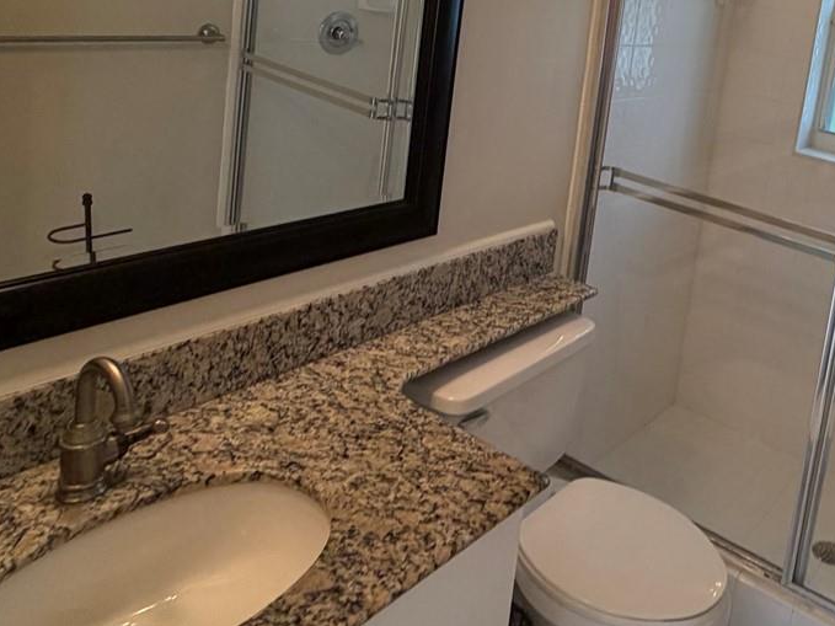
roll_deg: -8.0
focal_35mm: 33
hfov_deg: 50.3
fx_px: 796
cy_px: 107
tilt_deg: -10.2
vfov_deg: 40.8
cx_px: 723
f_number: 2.2
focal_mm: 2.22
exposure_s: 1/60
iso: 160
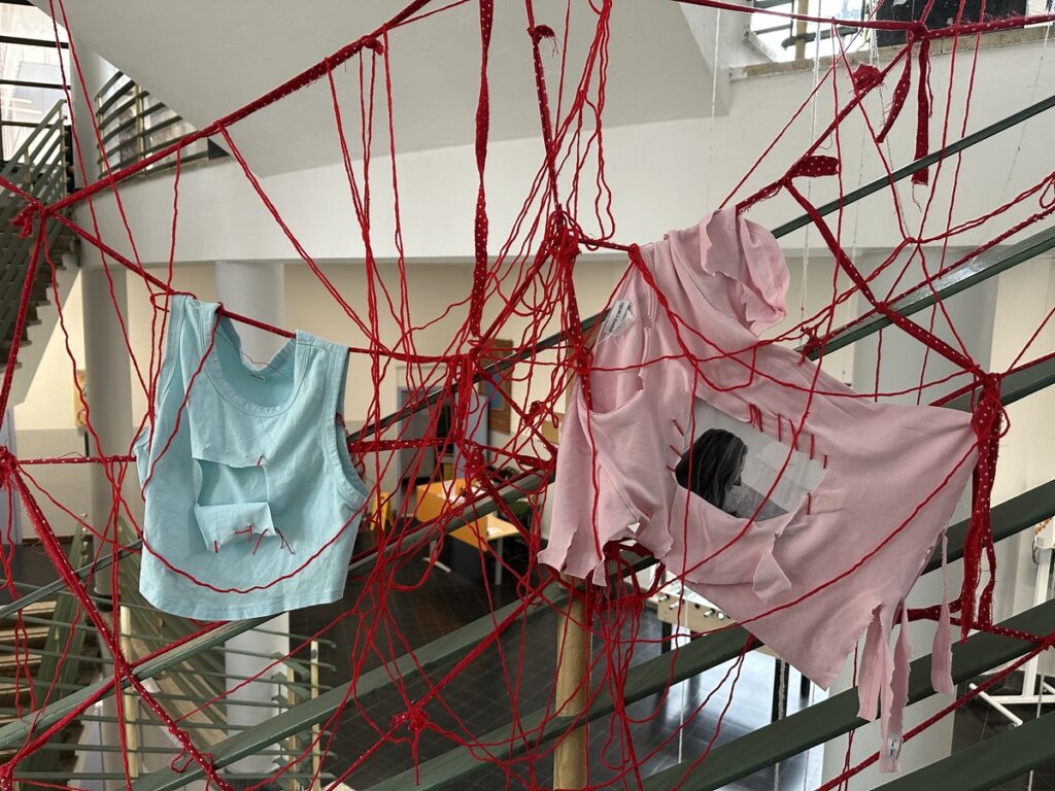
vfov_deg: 56.8
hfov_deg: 71.6
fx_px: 731
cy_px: 396
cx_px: 528
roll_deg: -0.8
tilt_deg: -7.3
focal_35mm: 24
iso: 250
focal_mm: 6.86
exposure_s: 1/68
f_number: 1.78
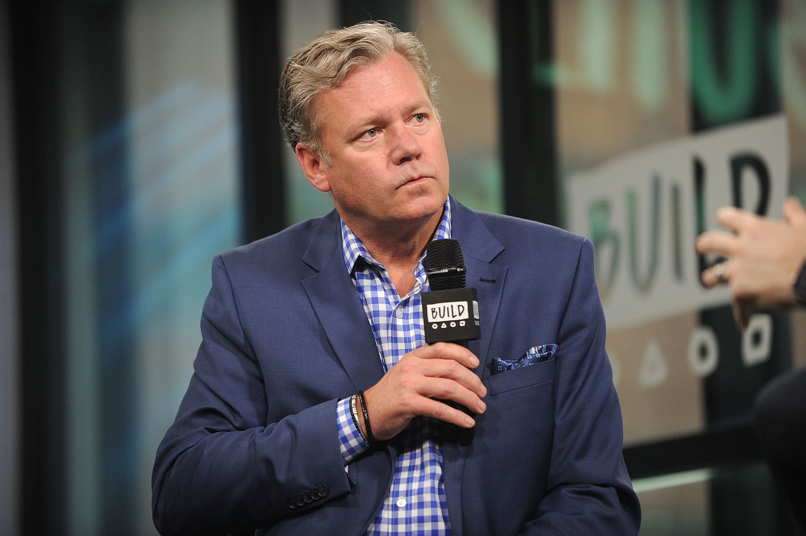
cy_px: 268
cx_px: 403
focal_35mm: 200
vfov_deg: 6.9
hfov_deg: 10.3
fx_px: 4475
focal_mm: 200
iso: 1600
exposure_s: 1/250
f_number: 4
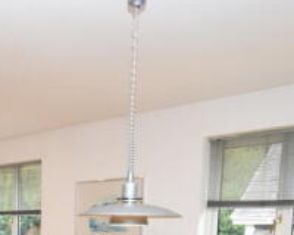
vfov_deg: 28.8
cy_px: 275
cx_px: 36
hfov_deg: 37.9
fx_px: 400
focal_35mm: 46
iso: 800
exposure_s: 1/160
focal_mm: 10
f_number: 4
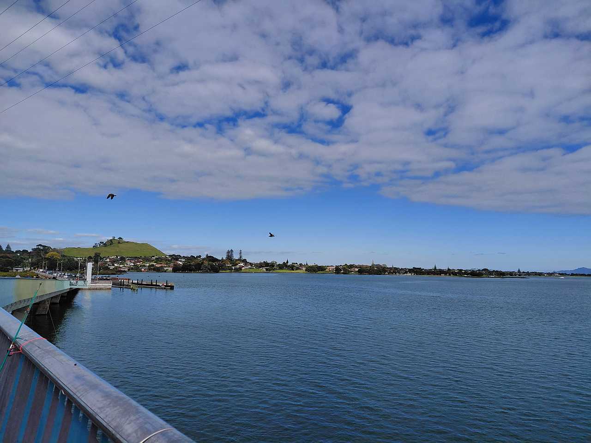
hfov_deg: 69.4
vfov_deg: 54.9
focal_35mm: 25
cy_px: 222
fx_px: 427
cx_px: 296
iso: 50
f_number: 1.8
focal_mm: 4.69
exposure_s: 1/5285
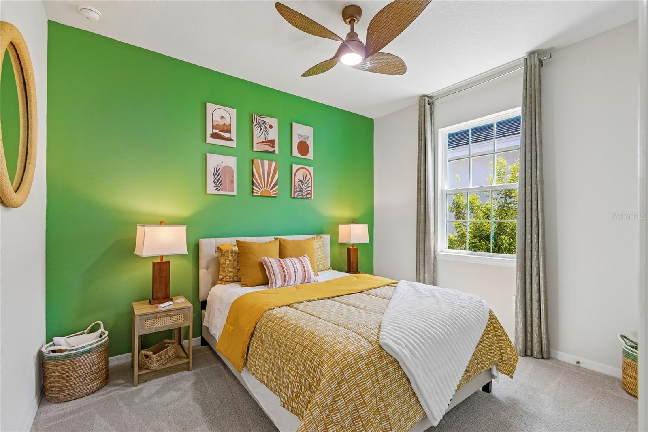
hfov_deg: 100.4
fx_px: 270
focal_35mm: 15
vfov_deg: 77.3
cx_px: 324
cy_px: 216
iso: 100
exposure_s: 1/6
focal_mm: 10
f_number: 7.1
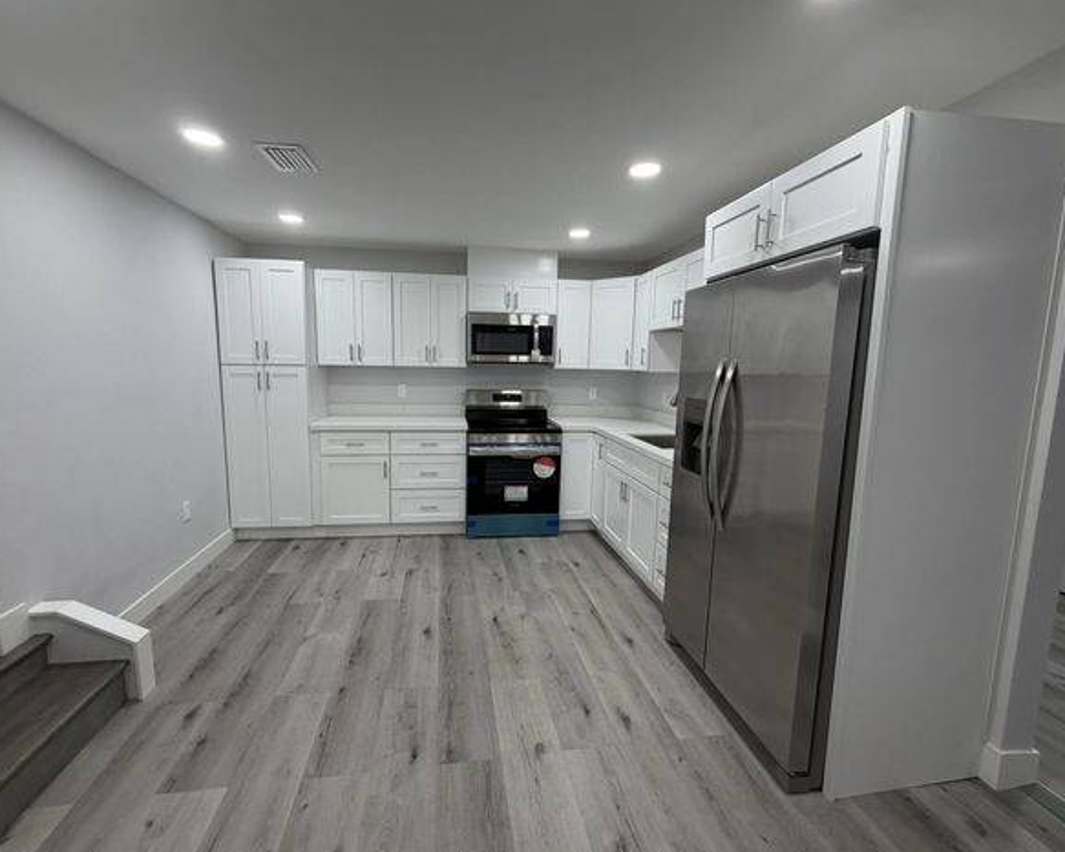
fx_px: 473
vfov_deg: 84.0
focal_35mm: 15
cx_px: 513
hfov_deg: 96.8
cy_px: 426
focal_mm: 2.22
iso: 160
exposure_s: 1/120
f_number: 2.2
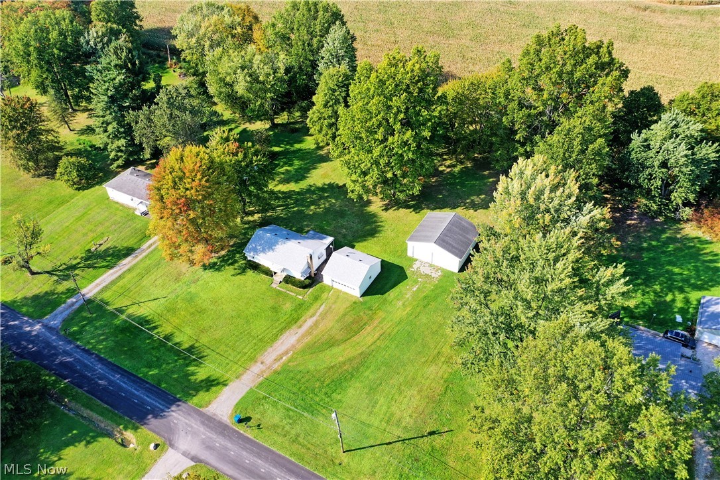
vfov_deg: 46.4
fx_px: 560
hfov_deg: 65.5
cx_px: 360
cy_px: 240
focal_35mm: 28
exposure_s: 1/200
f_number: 5
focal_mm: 10.26
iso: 100
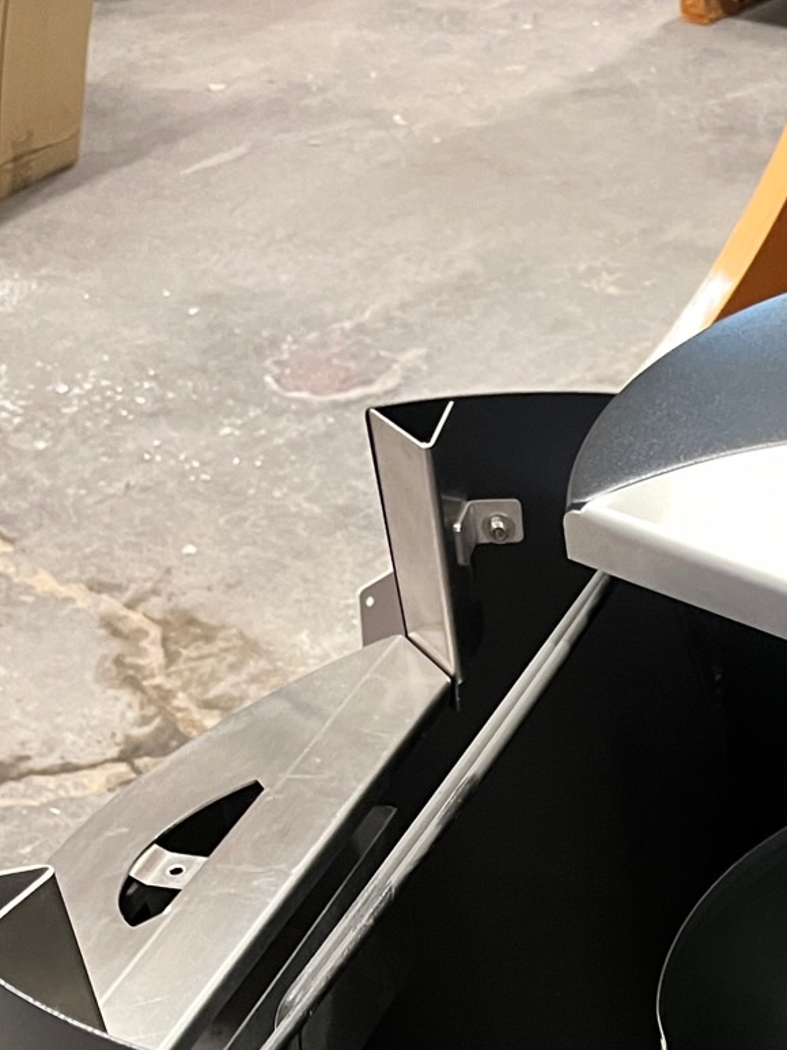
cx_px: 915
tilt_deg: -46.2
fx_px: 2092
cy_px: 1340
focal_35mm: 69
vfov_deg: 24.7
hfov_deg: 20.1
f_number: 1.6
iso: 400
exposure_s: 1/50
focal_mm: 5.1
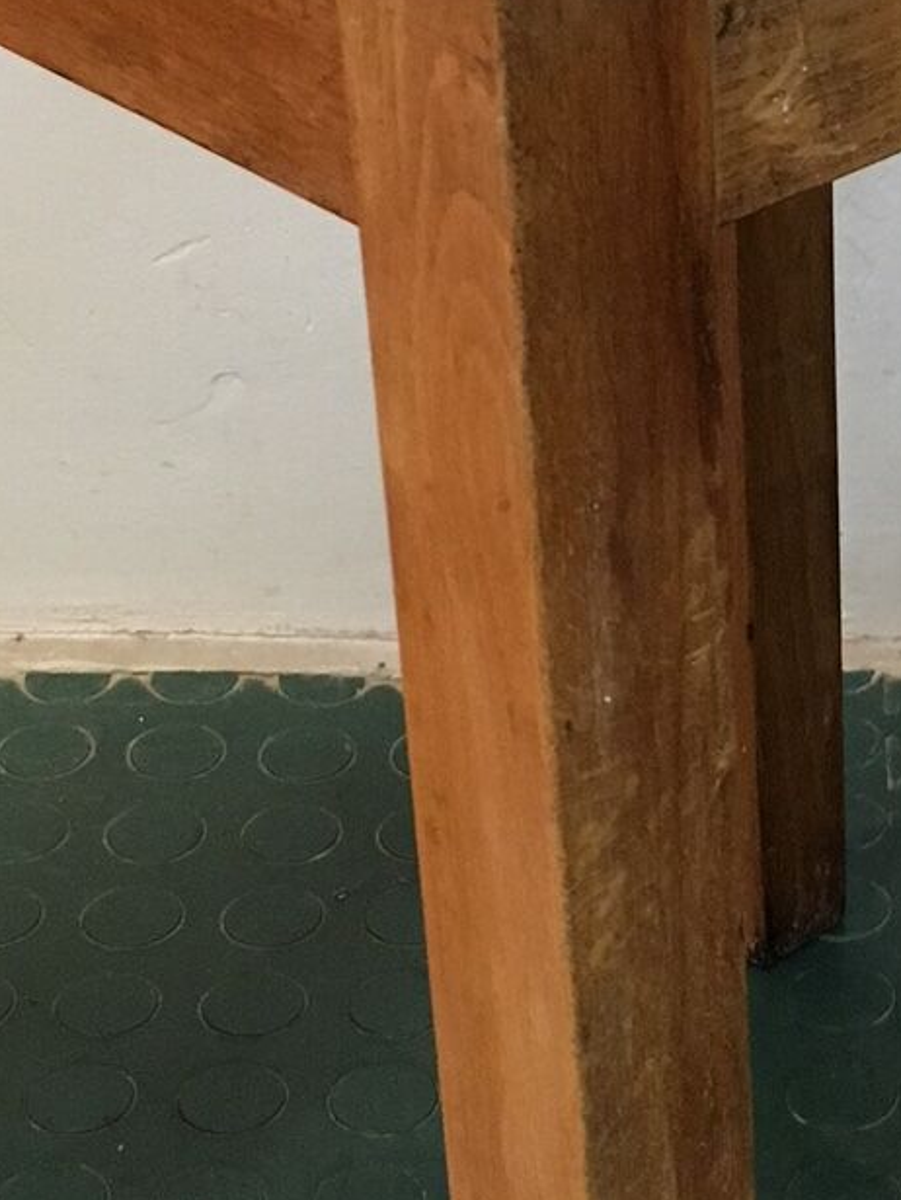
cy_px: 568
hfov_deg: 15.5
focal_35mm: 95
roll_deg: +1.4
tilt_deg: -31.7
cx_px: 655
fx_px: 3294
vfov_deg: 20.6
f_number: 2.2
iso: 200
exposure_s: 1/25
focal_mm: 4.15
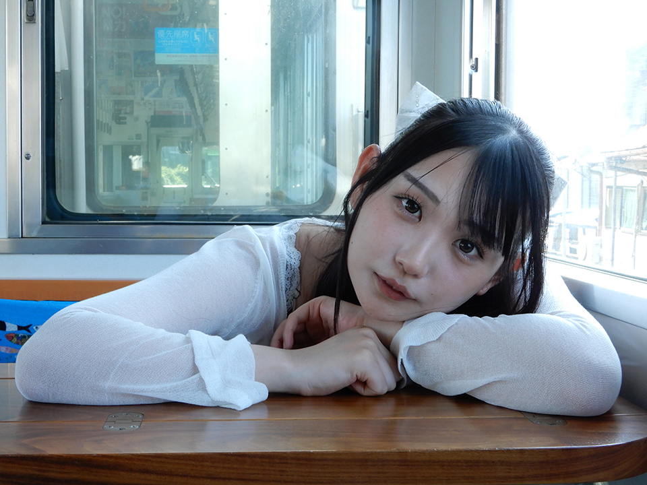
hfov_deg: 33.8
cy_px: 242
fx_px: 1065
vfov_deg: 25.7
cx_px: 324
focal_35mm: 57
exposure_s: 1/30
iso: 200
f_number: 7.1
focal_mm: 10.2
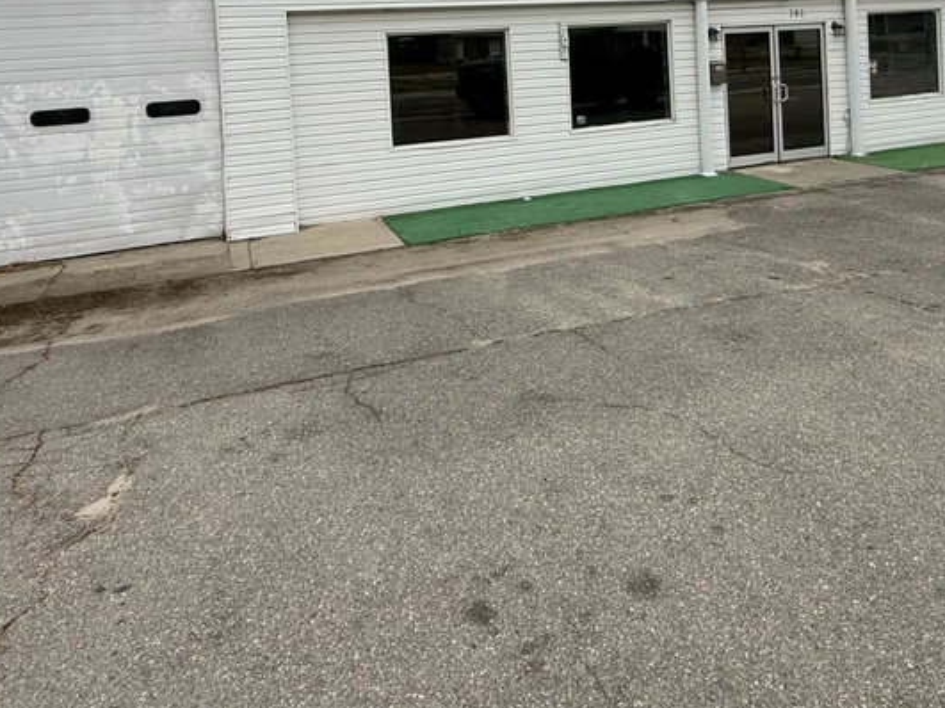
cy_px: 66
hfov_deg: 65.3
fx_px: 737
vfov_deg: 46.2
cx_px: 489
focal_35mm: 27
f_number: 2.2
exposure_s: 1/2410
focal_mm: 2.22
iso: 50
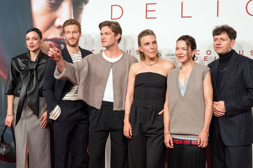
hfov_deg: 42.0
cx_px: 129
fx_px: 330
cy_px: 84
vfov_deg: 28.6
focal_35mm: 47
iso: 320
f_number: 3.2
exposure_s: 1/200
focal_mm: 45
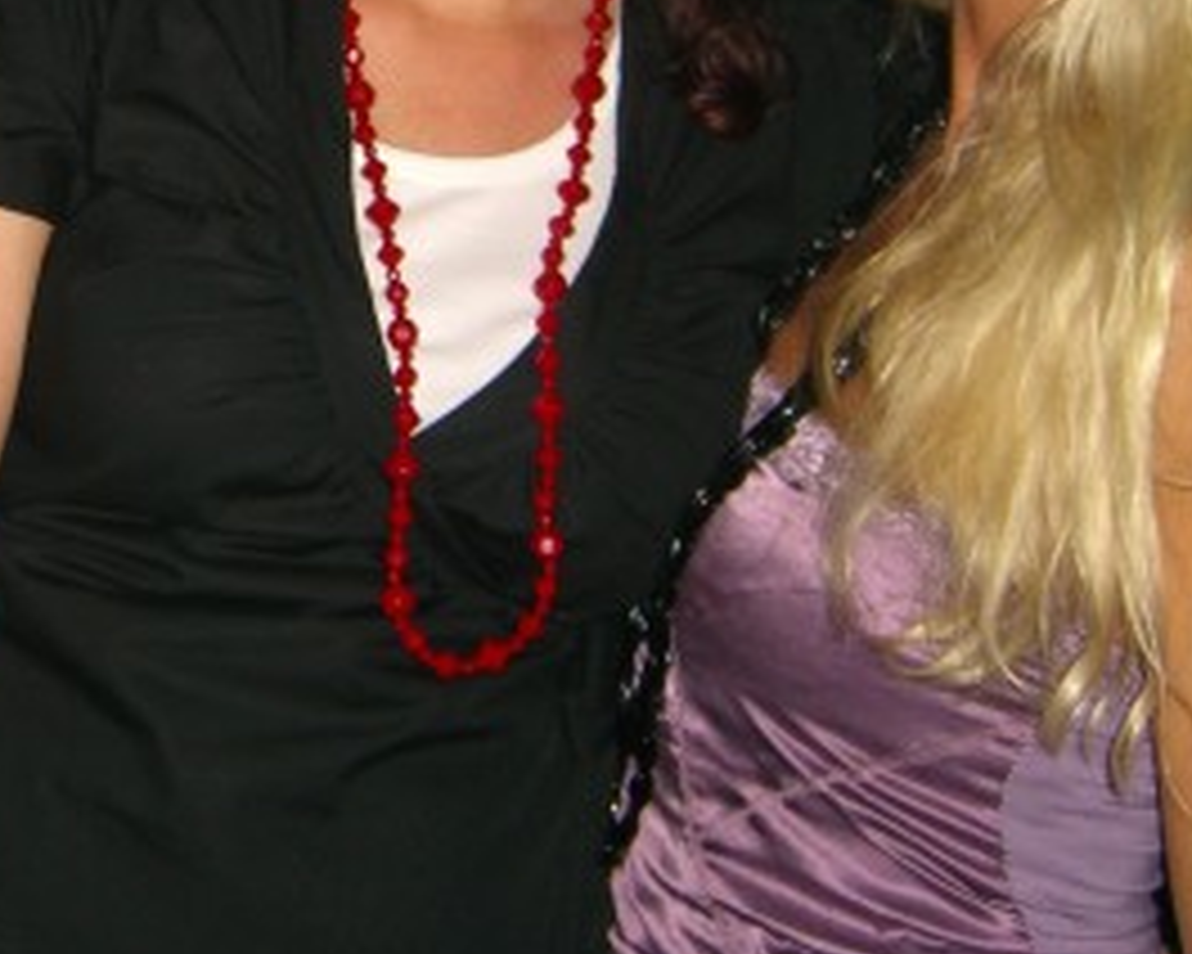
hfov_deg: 22.1
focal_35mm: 84
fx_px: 2963
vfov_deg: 17.9
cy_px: 22
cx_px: 58
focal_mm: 7.9
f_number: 2.8
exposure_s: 1/60
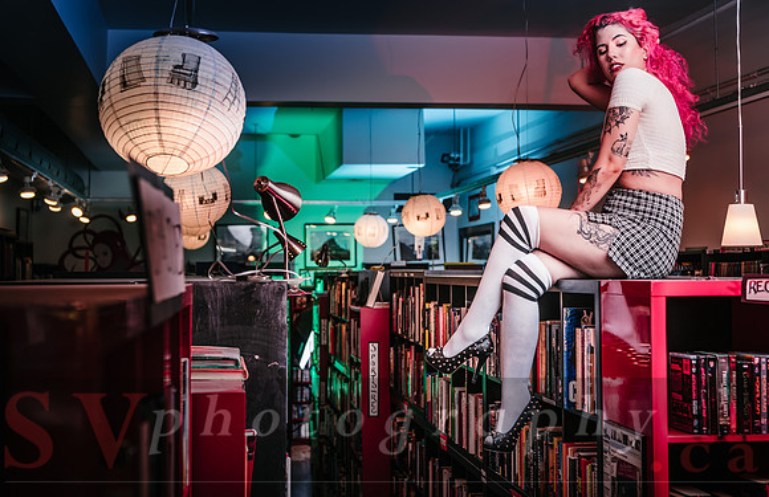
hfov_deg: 36.0
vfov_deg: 23.7
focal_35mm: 56
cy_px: 224
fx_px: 1182
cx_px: 410
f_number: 4.5
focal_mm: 52
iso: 64
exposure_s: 1/80
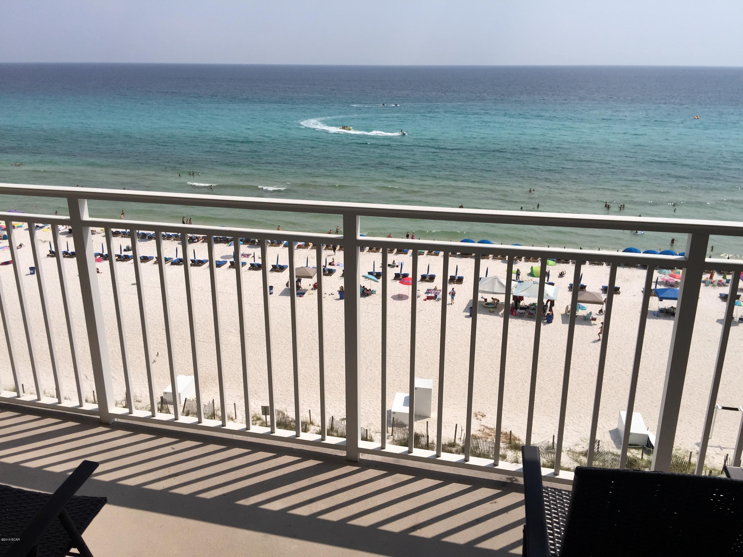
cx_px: 372
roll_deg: -0.8
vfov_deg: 48.2
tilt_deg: -19.6
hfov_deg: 61.7
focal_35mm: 29
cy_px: 278
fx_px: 622
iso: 32
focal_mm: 4.15
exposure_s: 1/4950
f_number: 2.2
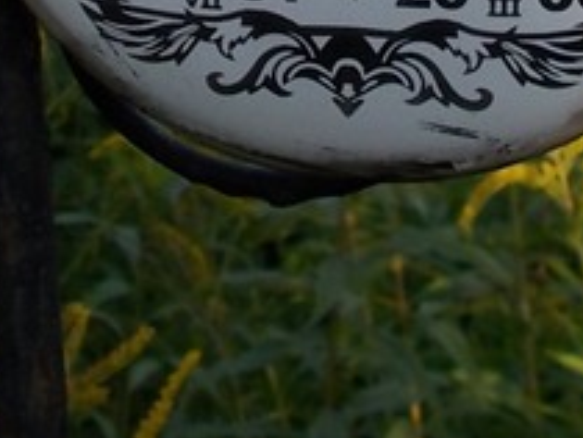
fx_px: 1669
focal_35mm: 99
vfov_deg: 13.3
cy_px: -371
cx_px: 180
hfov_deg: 19.7
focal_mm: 4.6
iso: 80
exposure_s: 1/320
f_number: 3.2
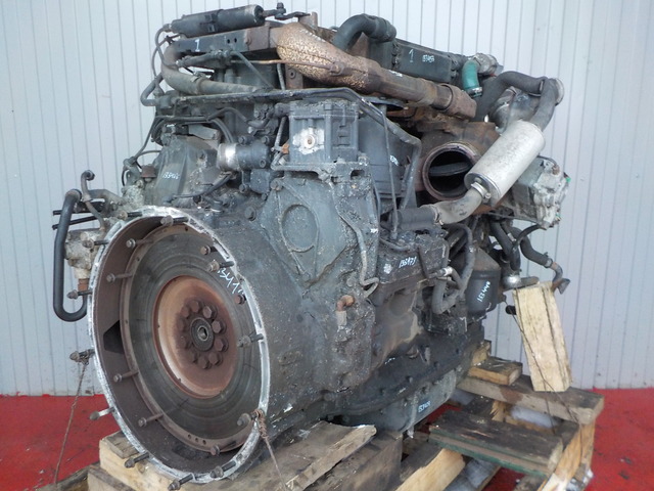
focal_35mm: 30
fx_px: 567
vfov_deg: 46.8
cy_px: 246
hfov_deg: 60.0
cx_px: 327
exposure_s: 1/30
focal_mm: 4.1
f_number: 3.3
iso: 360
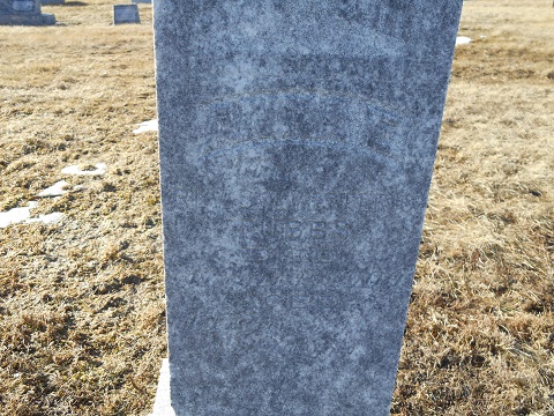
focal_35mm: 35
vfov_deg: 40.7
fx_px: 560
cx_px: 277
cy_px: 208
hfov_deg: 52.6
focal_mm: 6.3
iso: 80
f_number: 3.7
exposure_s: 1/250
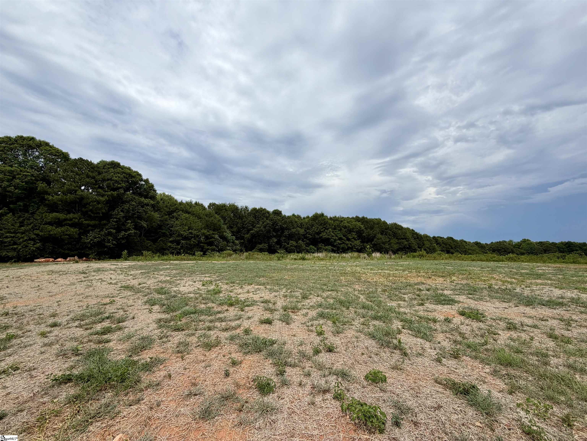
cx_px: 294
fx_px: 237
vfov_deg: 85.7
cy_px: 220
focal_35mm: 14
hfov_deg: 102.1
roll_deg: -2.2
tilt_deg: +5.3
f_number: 2.2
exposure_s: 1/1497
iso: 20
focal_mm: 2.22
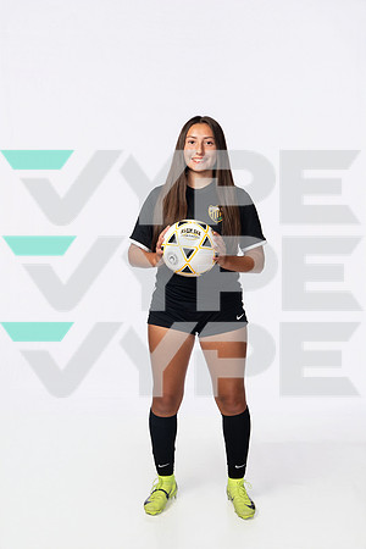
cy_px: 274
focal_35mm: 50
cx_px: 183
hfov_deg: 27.0
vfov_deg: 39.6
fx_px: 762
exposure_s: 1/250
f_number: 6.3
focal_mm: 50
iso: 640
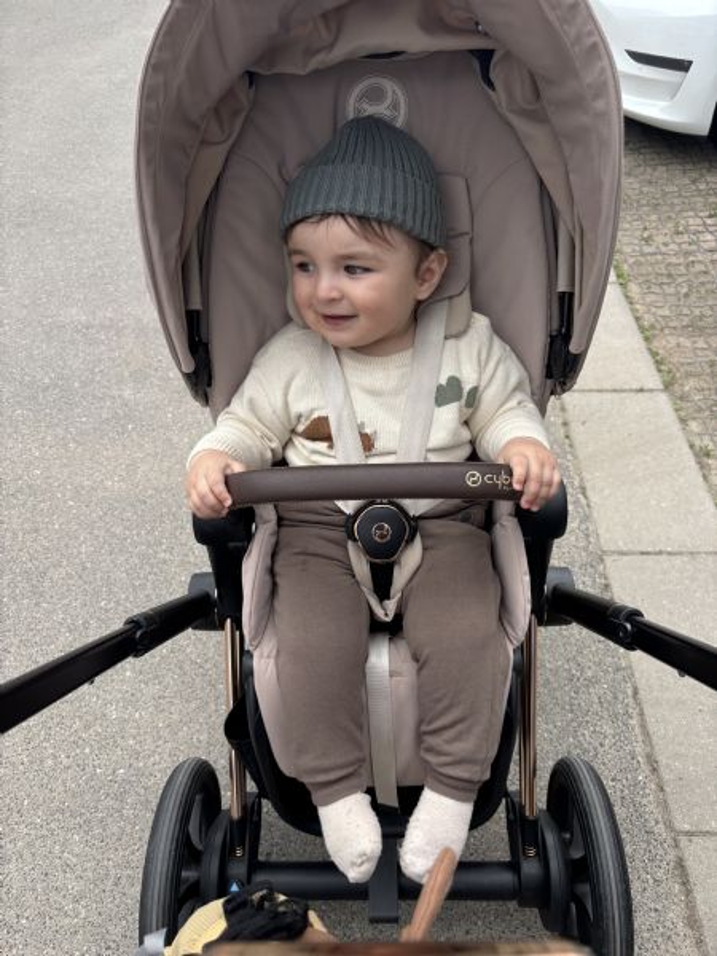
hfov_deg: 53.1
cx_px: 358
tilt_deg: -42.9
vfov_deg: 67.3
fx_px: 718
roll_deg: +3.1
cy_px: 478
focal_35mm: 26
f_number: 1.6
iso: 50
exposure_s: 1/716
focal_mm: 5.96
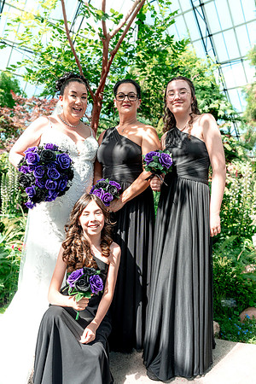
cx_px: 128
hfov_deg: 46.4
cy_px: 192
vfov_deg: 65.5
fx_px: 299
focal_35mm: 28
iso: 125
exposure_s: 1/400
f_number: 3.5
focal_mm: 28
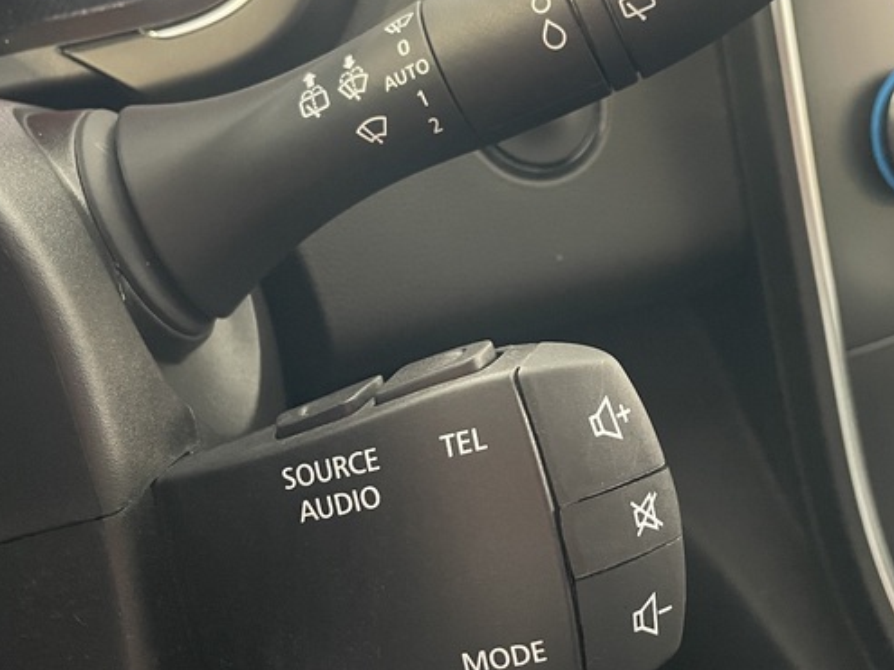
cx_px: 536
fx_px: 1084
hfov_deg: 44.6
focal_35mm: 42
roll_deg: -0.1
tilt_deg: -31.5
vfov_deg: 34.3
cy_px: 287
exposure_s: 1/25
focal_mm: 4.2
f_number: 1.6
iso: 640
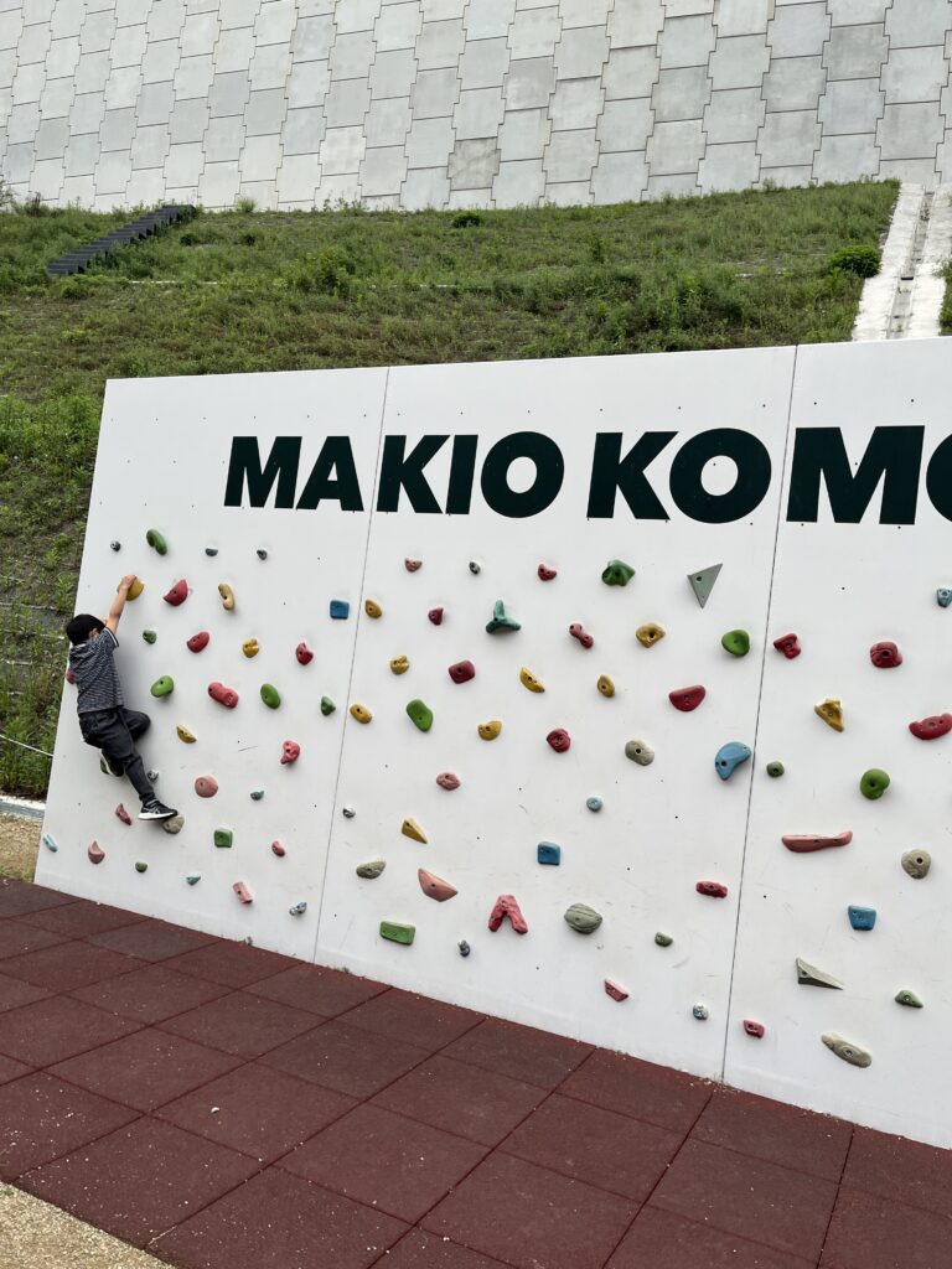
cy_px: 634
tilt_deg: +0.6
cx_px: 476
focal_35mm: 26
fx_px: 953
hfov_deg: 53.1
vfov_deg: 67.3
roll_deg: -7.1
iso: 40
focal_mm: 5.1
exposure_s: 1/122
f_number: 1.6
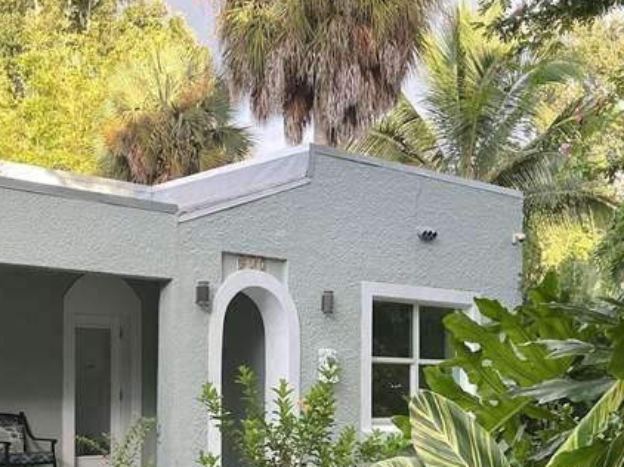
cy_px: 377
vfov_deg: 26.0
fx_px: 991
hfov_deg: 34.5
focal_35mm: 55
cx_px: 192
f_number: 1.8
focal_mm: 3
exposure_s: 1/100
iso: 32
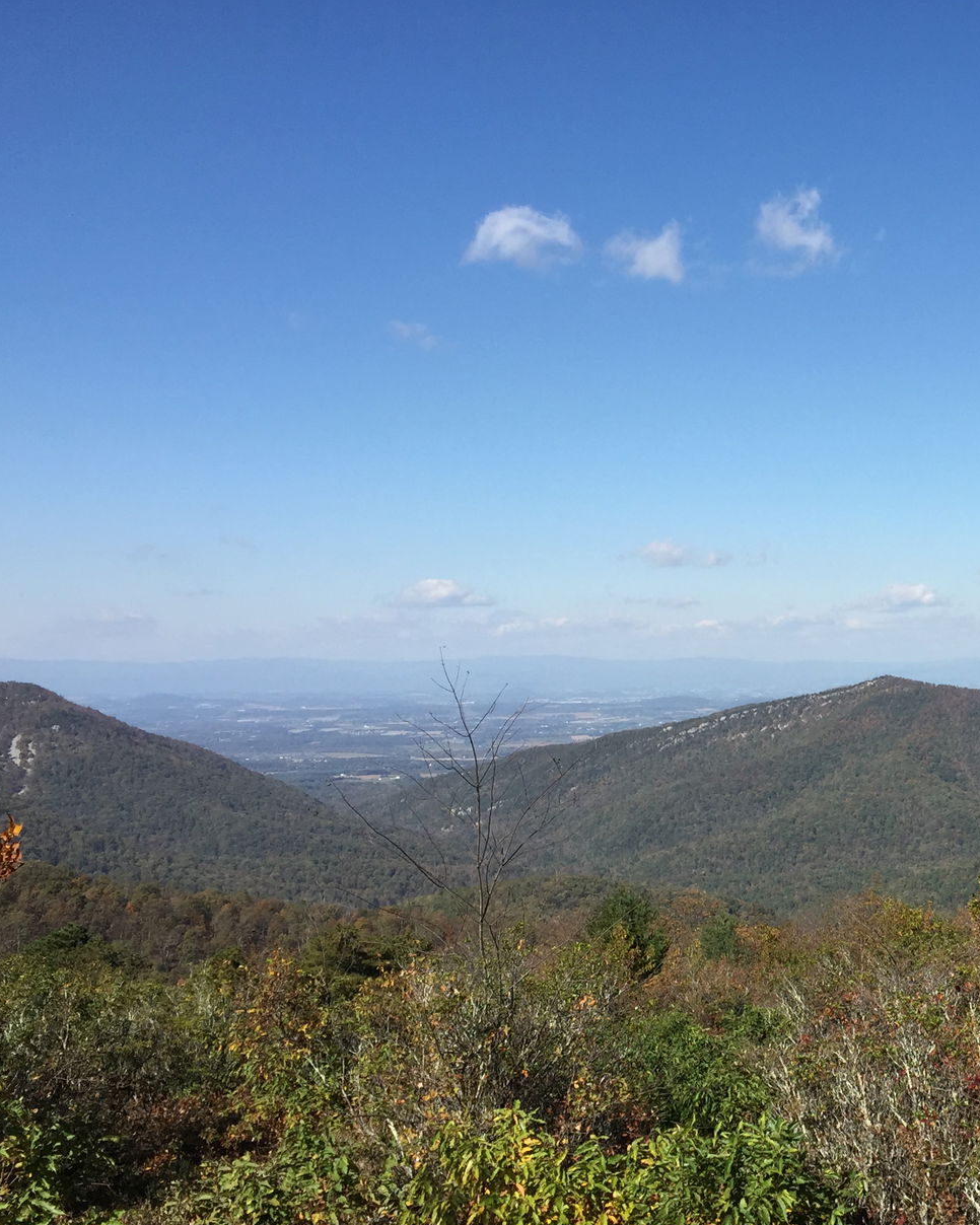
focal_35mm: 45
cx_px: 952
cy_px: 697
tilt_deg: -1.0
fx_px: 1632
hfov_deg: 31.2
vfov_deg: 41.1
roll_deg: -1.7
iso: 32
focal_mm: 4.15
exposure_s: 1/1980
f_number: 2.2
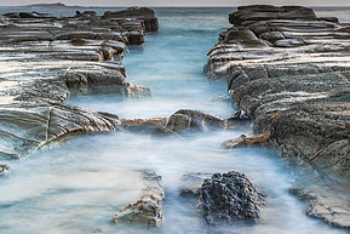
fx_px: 836
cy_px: 59
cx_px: 191
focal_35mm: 86
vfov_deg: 15.8
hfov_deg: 23.6
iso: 50
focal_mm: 28
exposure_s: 6
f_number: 8
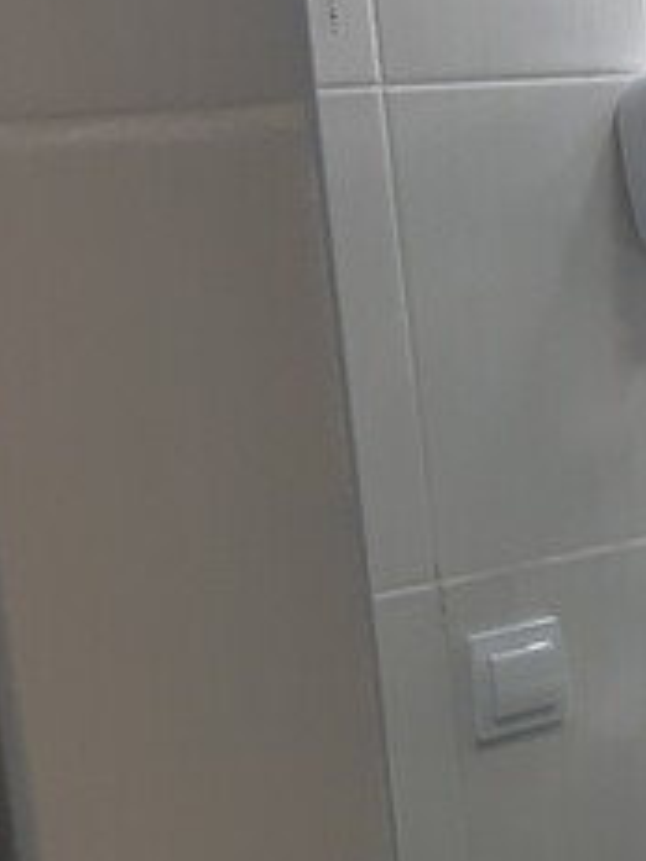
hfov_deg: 11.9
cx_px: 1155
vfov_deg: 17.0
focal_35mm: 115
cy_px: 713
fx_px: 2861
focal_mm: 3.93
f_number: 1.7
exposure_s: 1/50
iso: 80
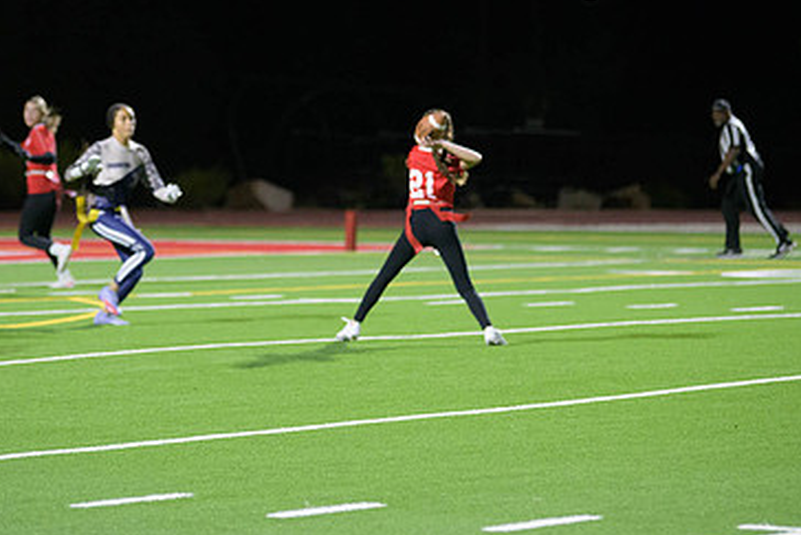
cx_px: 339
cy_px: 144
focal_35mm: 215
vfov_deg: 6.4
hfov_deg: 9.6
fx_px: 4785
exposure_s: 1/640
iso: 5000
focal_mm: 135
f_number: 2.8
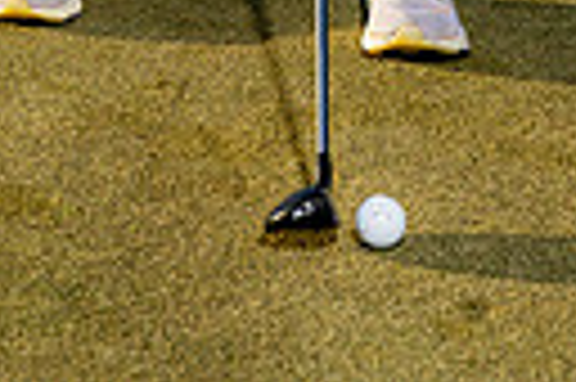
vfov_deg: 7.3
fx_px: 2748
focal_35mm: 172
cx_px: 234
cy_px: -625
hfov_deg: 12.0
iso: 100
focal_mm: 49
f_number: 4
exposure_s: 1/1250
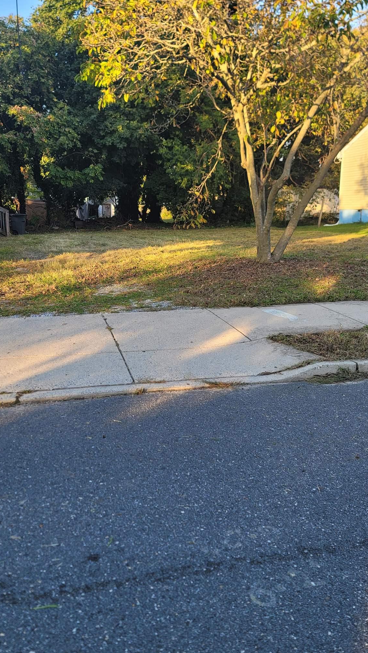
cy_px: 303
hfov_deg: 37.7
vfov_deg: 62.5
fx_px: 538
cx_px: 158
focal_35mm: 31
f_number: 1.8
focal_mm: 7
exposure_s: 1/134
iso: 20
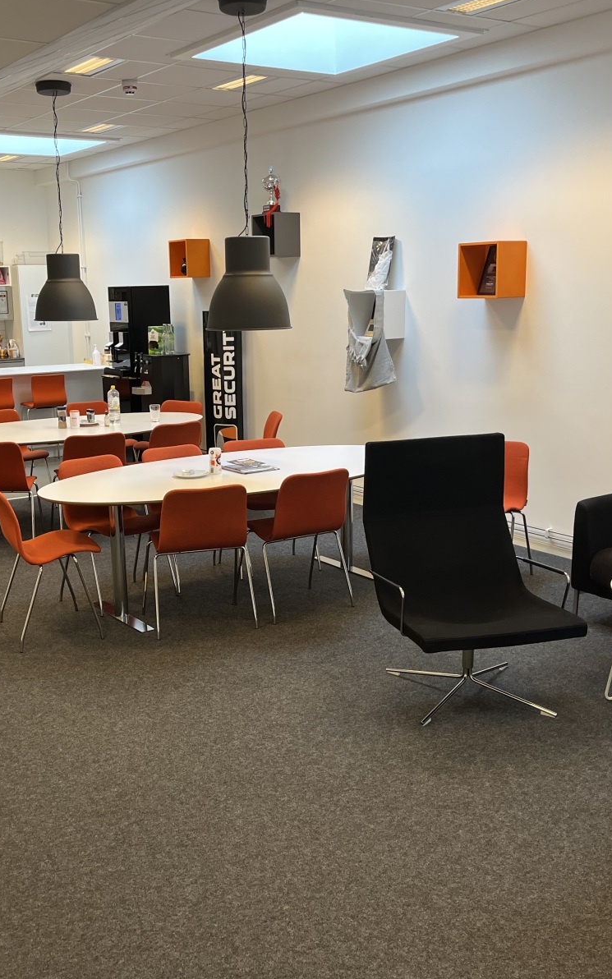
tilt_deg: -12.4
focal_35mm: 37
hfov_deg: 34.3
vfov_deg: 52.7
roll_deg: +1.5
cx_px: 242
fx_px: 987
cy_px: 488
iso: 125
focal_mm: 5.1
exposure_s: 1/100
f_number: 1.6
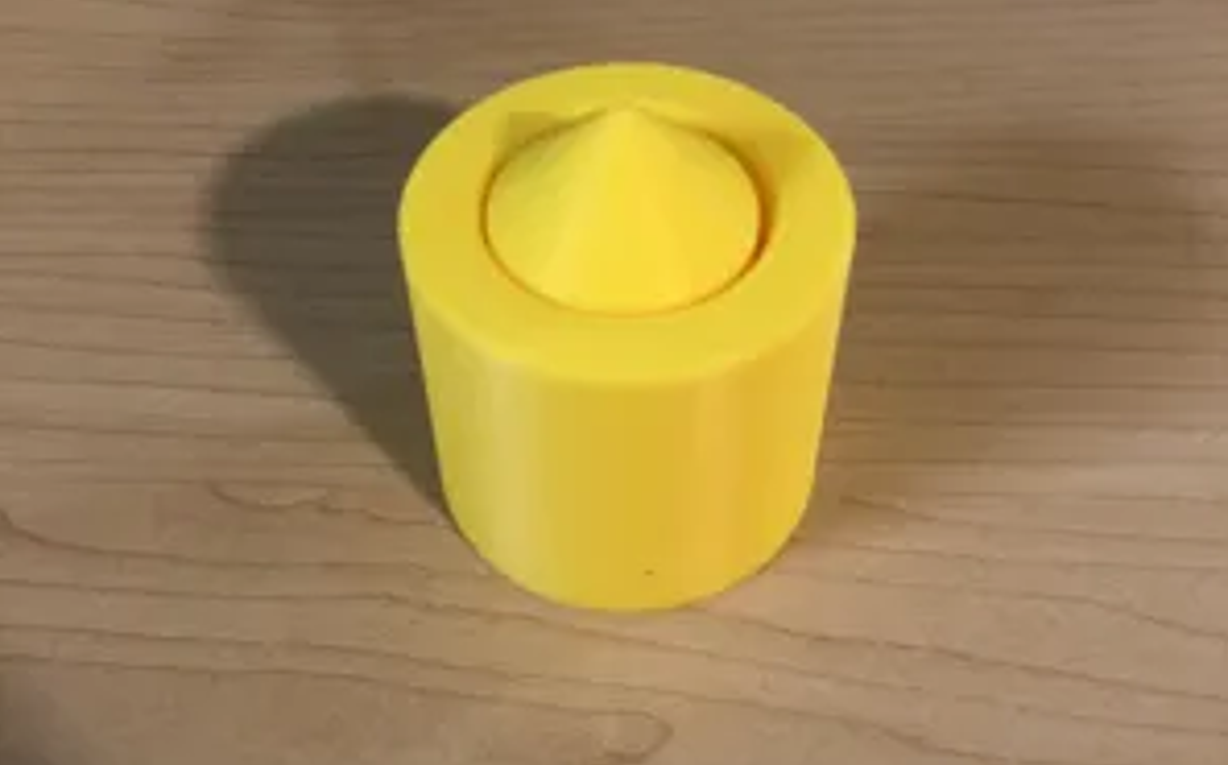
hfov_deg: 49.3
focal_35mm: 40
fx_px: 1337
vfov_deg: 31.9
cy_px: 360
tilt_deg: -49.0
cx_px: 616
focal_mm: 4
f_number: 1.8
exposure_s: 1/15
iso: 40
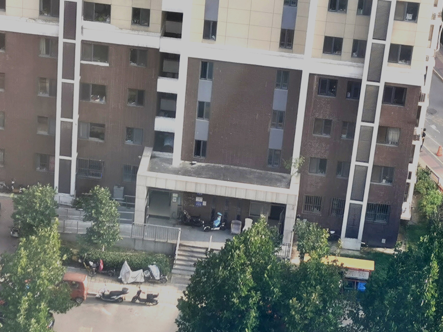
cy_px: 90
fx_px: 1651
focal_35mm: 129
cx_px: 118
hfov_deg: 15.2
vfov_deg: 11.5
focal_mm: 5.58
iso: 50
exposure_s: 1/365
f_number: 1.8
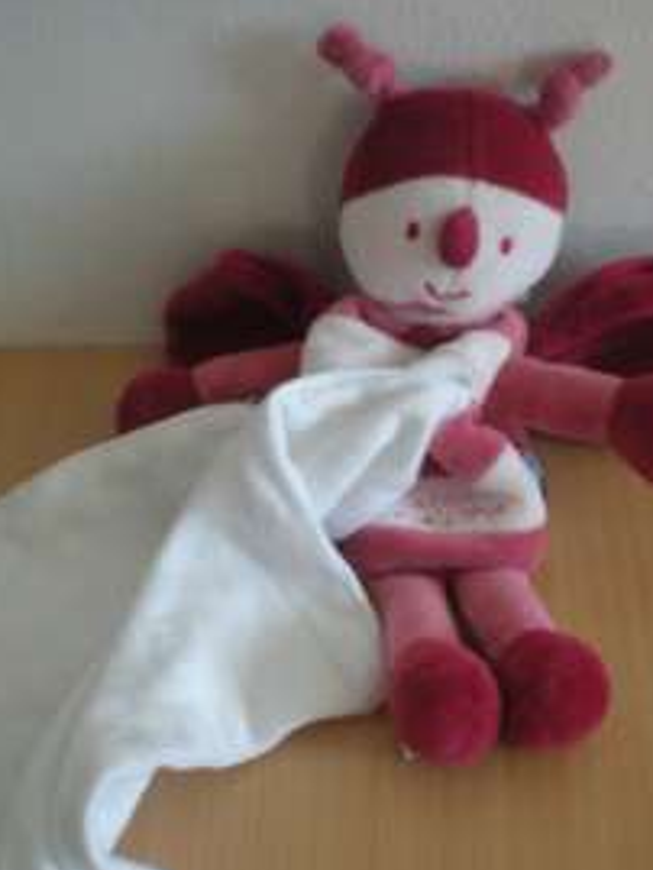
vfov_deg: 34.6
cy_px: 569
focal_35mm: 55
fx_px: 1382
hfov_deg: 26.6
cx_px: 297
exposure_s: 1/49.7
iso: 200
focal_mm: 6.3
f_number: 3.1
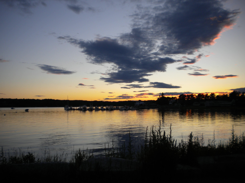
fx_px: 248
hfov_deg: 52.6
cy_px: 92
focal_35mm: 35
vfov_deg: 40.7
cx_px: 122
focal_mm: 6.3
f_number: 3.1
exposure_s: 1/188
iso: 80
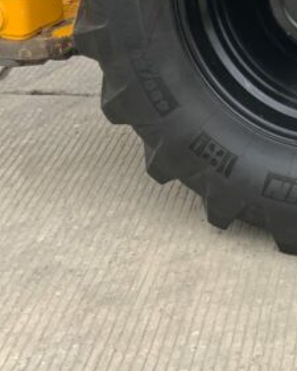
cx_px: 391
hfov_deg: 14.3
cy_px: -77
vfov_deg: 17.7
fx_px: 1131
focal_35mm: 103
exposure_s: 1/367
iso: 16
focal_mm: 3
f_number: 1.8
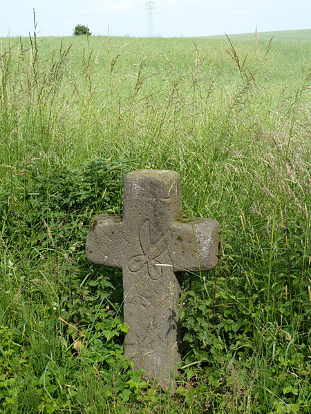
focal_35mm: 63
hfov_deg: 23.3
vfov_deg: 30.7
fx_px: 755
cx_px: 156
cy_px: 207
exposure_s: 1/200
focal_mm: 10.3
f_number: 4
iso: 80
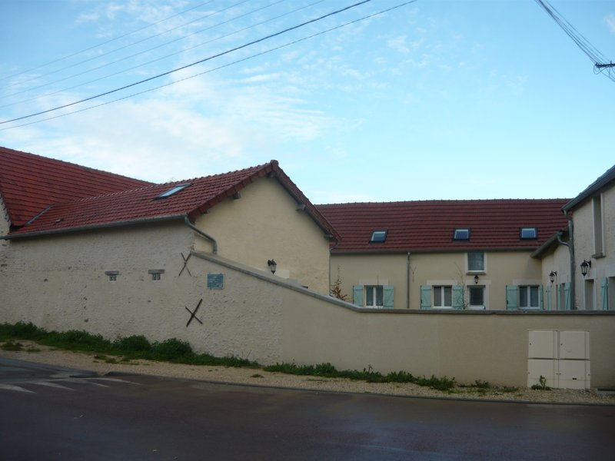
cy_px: 230
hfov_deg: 55.4
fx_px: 586
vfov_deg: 42.9
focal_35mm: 33
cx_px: 308
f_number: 2.8
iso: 100
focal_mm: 5.5
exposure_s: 1/320
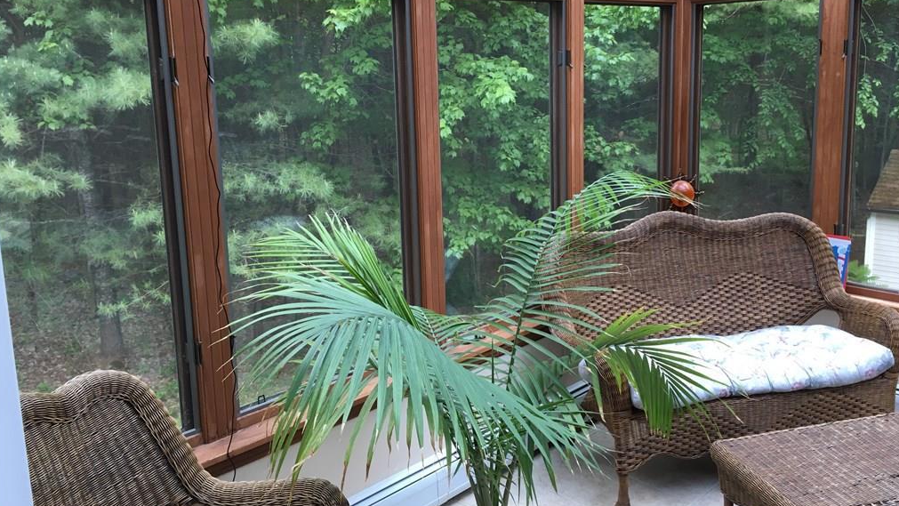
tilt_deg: -10.7
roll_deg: +1.6
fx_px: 763
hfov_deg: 61.0
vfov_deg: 36.5
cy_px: 189
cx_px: 449
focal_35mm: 32
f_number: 2.2
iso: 25
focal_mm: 4.15
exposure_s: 1/40
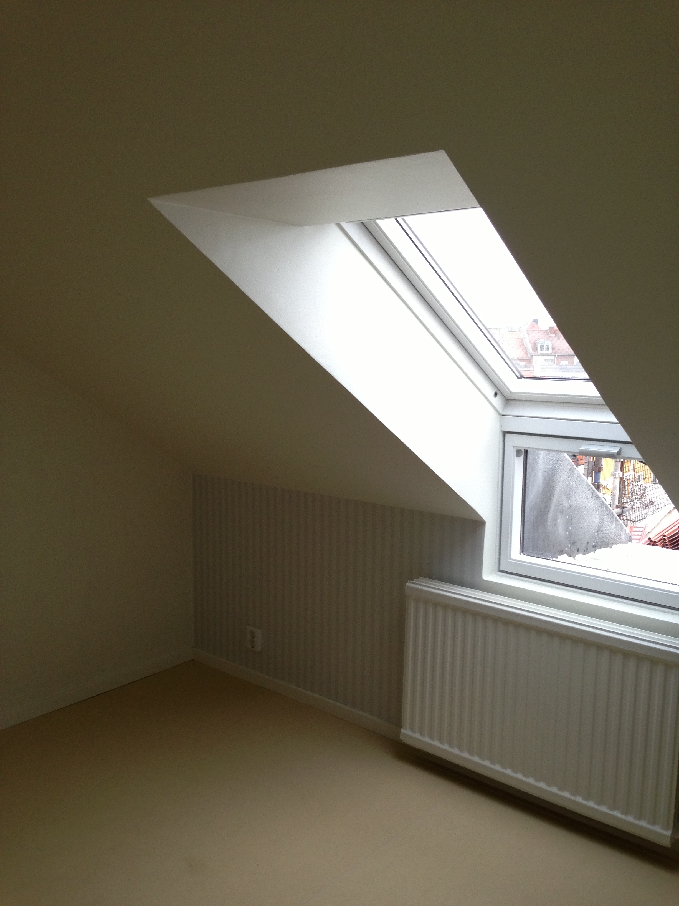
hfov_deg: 42.9
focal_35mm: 33
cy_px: 453
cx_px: 340
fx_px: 863
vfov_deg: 55.4
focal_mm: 4.13
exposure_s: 1/120
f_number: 2.4
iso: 100
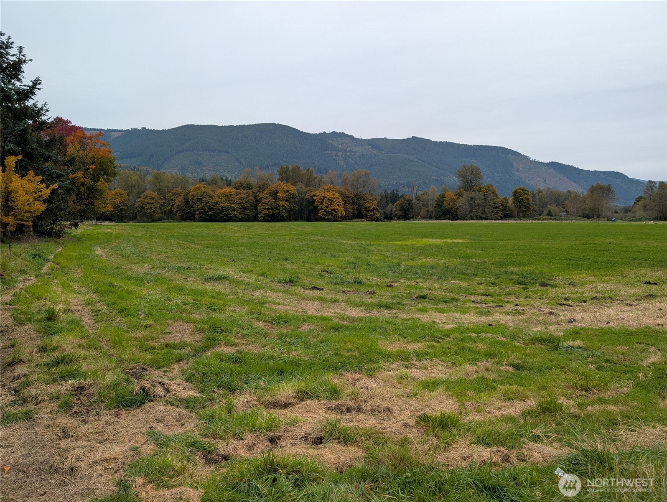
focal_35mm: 24
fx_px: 463
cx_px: 334
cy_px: 251
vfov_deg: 56.9
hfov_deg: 71.5
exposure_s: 1/382
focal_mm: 6.9
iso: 21
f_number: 1.68
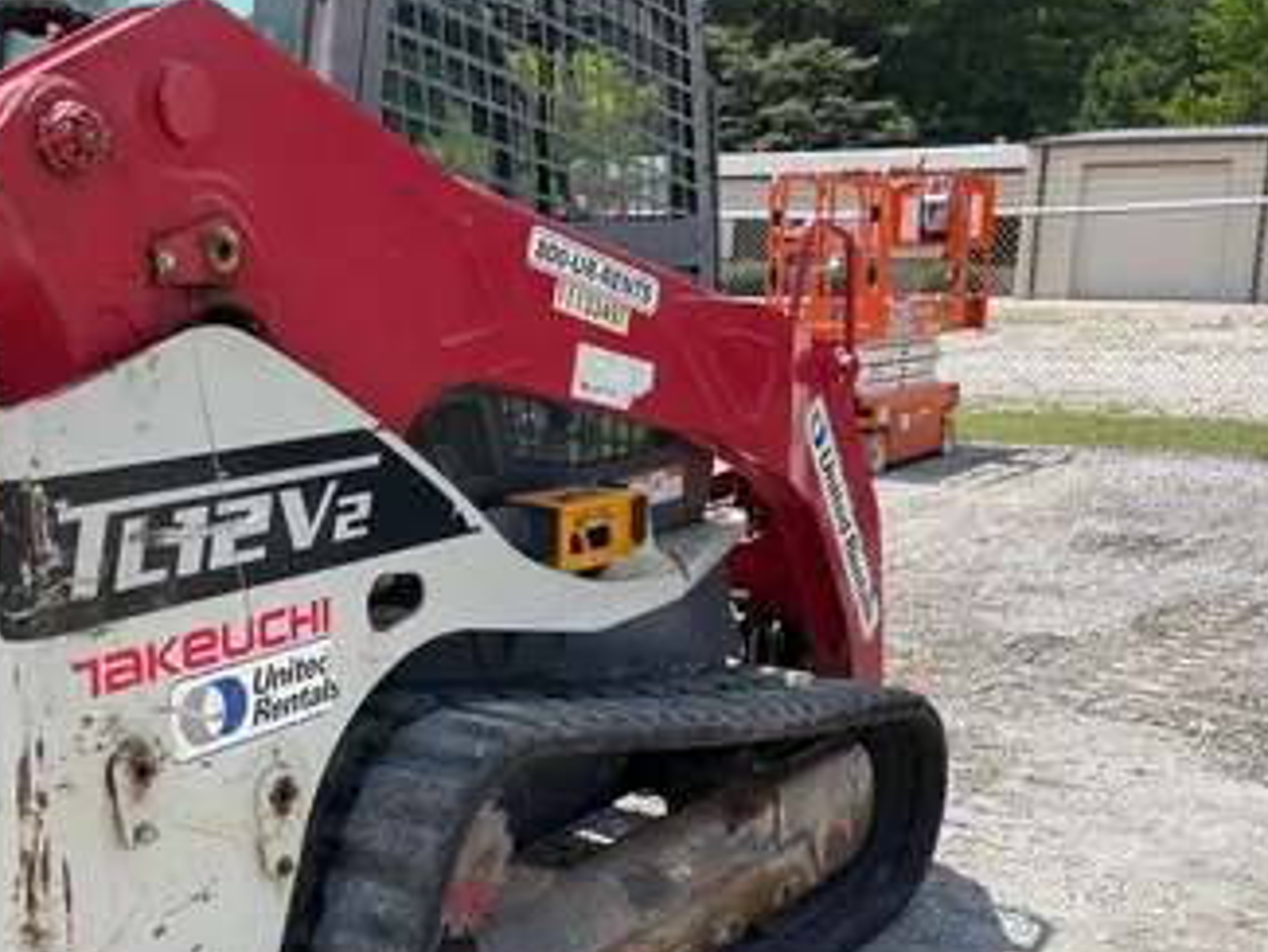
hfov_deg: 41.2
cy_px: 626
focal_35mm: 44
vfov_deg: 32.6
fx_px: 1612
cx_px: 265
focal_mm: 5.1
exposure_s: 1/2222
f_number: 1.6
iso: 50
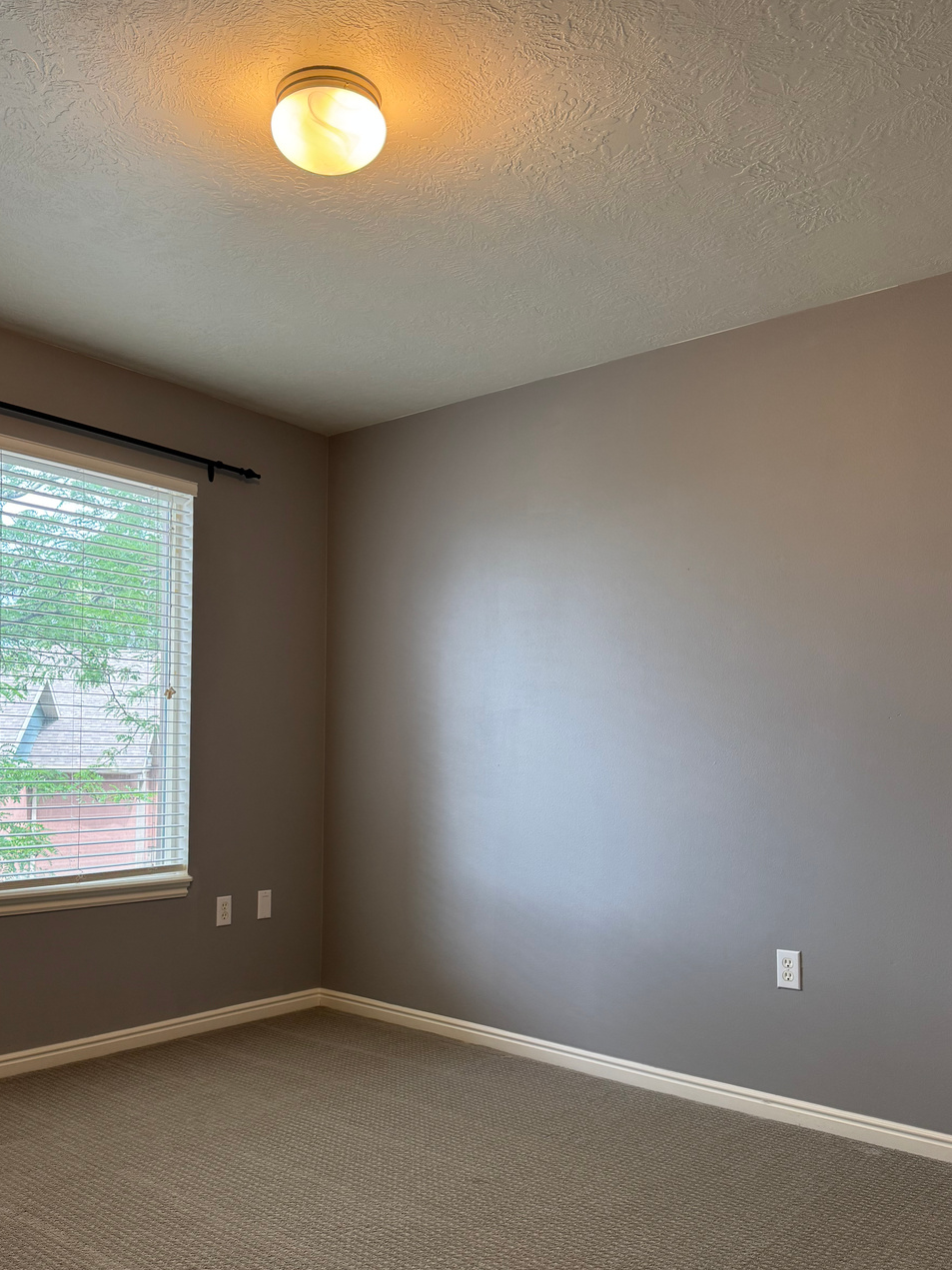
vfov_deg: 61.3
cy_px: 742
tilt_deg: +2.3
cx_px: 415
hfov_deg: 48.1
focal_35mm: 29
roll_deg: -2.5
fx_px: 1064
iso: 125
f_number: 1.78
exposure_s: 1/120
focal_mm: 6.76
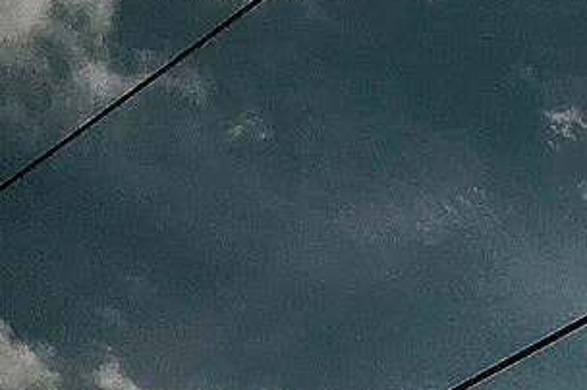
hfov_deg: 12.3
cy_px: 774
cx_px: 865
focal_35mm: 159
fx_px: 2590
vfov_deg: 8.2
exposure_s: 1/1748
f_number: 2.2
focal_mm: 4.15
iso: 25
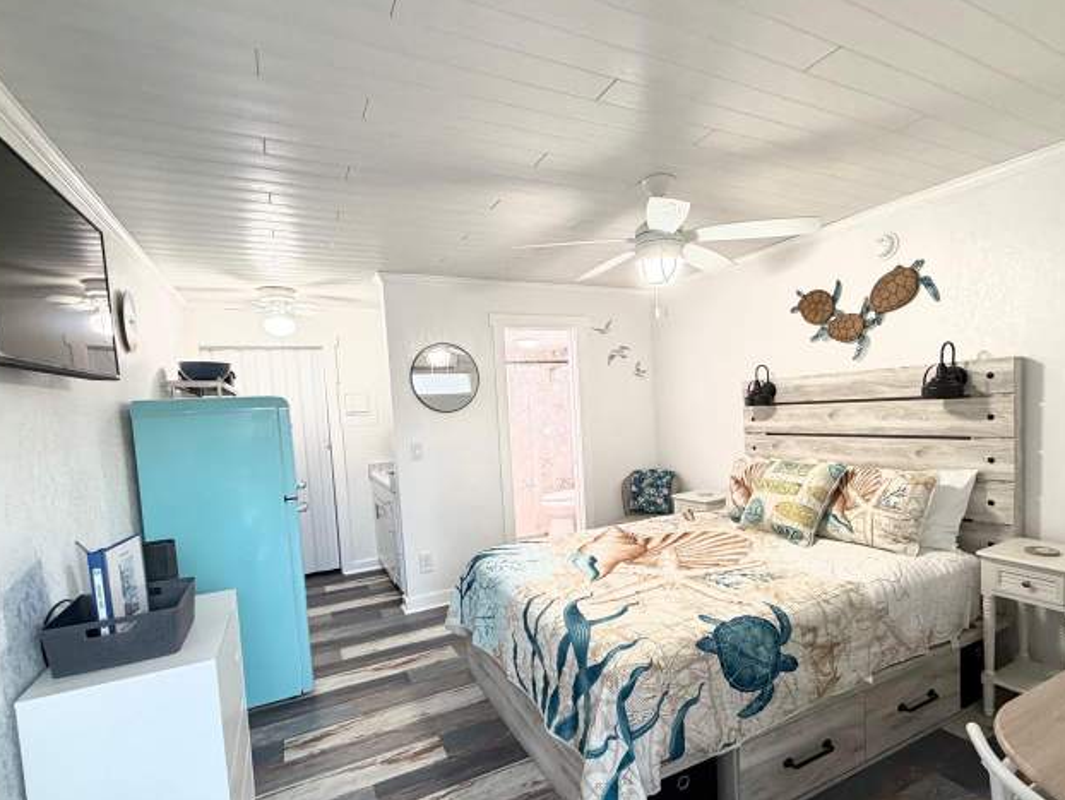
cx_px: 580
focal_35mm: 18
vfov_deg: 71.4
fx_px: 554
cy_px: 444
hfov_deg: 87.5
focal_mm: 2.22
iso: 250
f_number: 2.2
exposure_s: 1/60
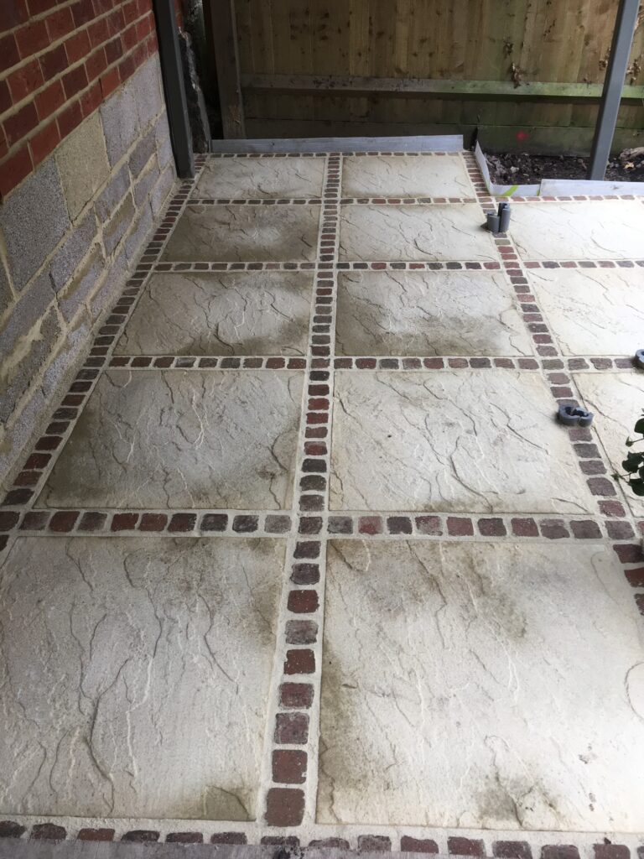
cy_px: 430
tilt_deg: -36.6
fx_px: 719
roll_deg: +1.9
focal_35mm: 29
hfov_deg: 48.2
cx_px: 322
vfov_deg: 61.7
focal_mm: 4.15
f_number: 2.2
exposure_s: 1/100
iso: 40
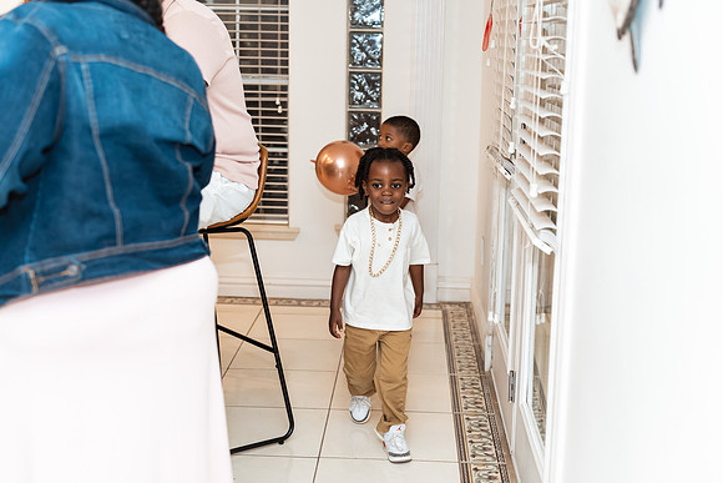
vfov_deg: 27.5
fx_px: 984
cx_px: 362
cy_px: 242
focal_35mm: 49
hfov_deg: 40.3
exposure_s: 1/160
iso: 1000
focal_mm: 49
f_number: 3.2
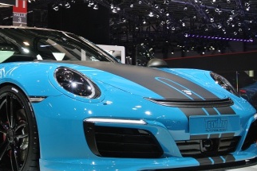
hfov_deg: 27.1
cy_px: 75
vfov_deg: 18.4
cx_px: 80
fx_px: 528
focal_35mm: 74
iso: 140
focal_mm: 16.9
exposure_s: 1/60
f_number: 4.5
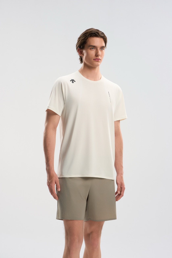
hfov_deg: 19.5
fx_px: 502
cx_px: 86
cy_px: 129
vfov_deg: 28.8
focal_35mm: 70
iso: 250
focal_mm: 70
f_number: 9
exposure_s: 1/400
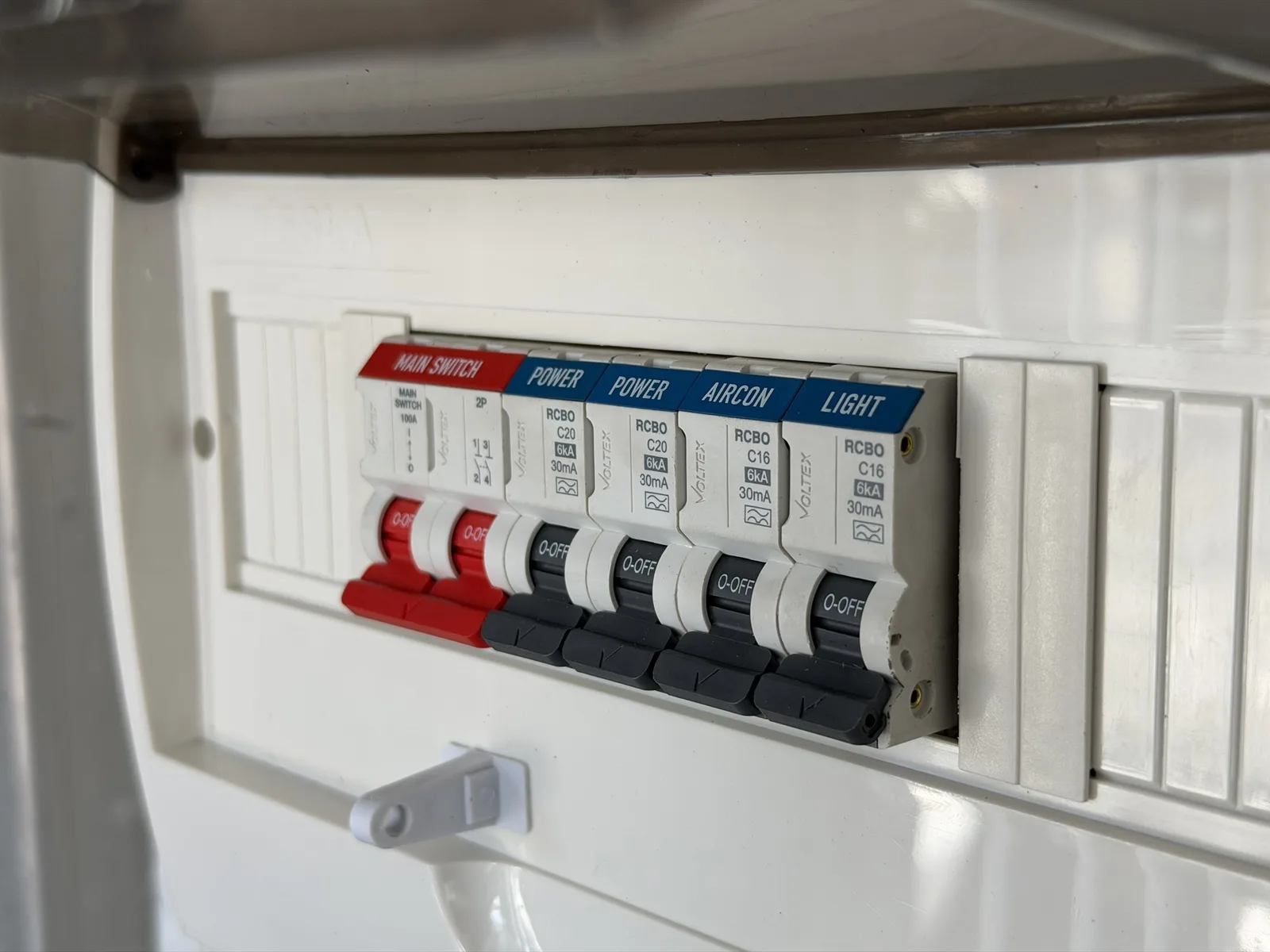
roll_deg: +1.6
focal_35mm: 48
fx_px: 1761
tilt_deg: -9.9
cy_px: 476
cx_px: 635
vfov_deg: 30.3
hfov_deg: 39.7
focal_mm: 6.76
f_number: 1.78
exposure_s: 1/179
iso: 50
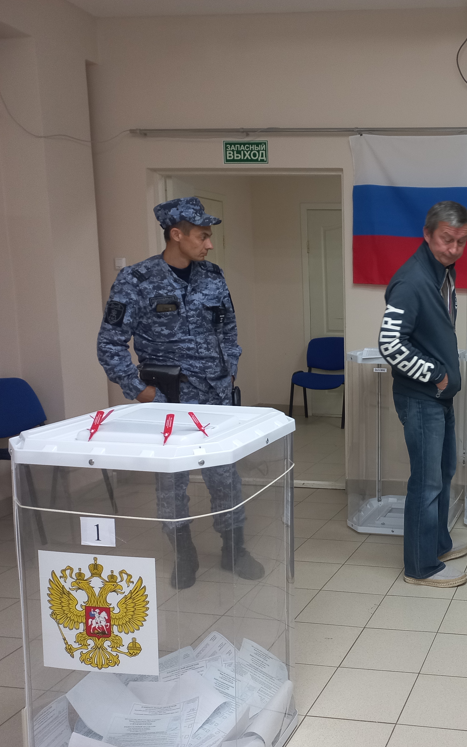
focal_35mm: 36
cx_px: 498
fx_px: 733
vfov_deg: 54.0
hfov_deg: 31.8
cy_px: 379
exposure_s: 1/50
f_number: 1.8
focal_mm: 4.6
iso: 200
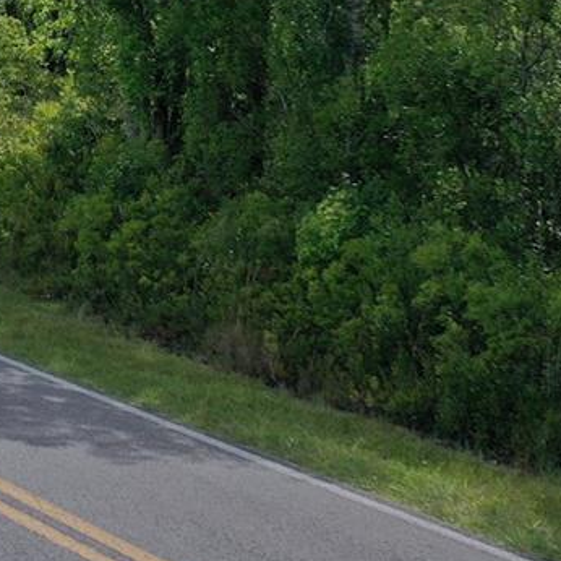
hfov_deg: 15.0
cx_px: -206
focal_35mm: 110
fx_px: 2017
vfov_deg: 15.5
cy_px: -10
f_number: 2.8
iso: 100
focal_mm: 10.26
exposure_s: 1/2500
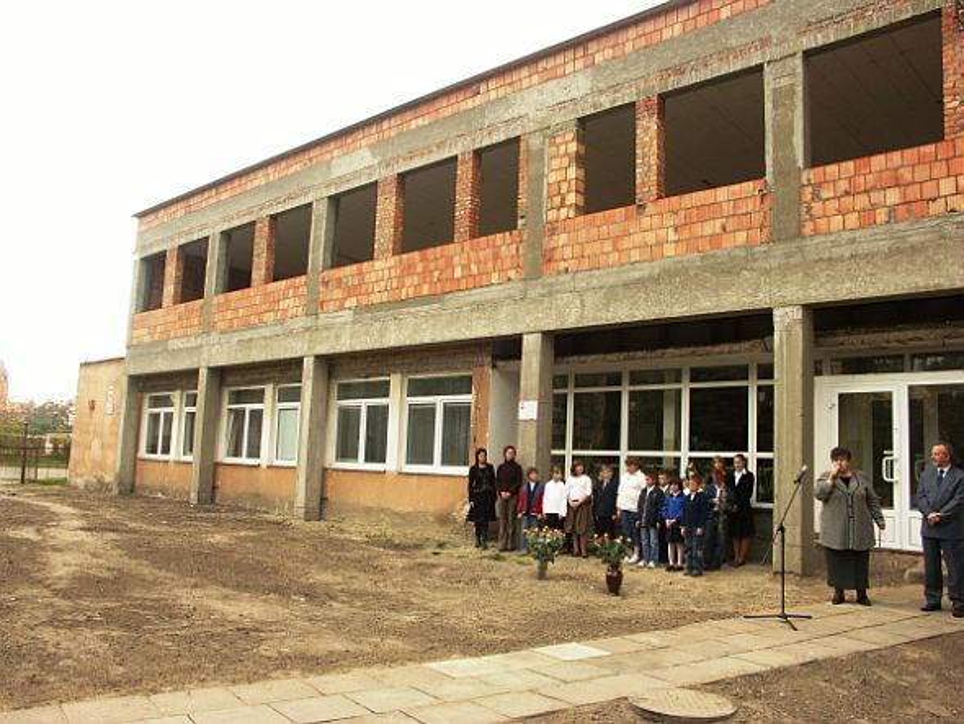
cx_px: 482
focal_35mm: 29
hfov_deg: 61.6
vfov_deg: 48.3
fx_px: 808
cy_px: 362
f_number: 5.6
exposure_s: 1/60
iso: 64
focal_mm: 7.61
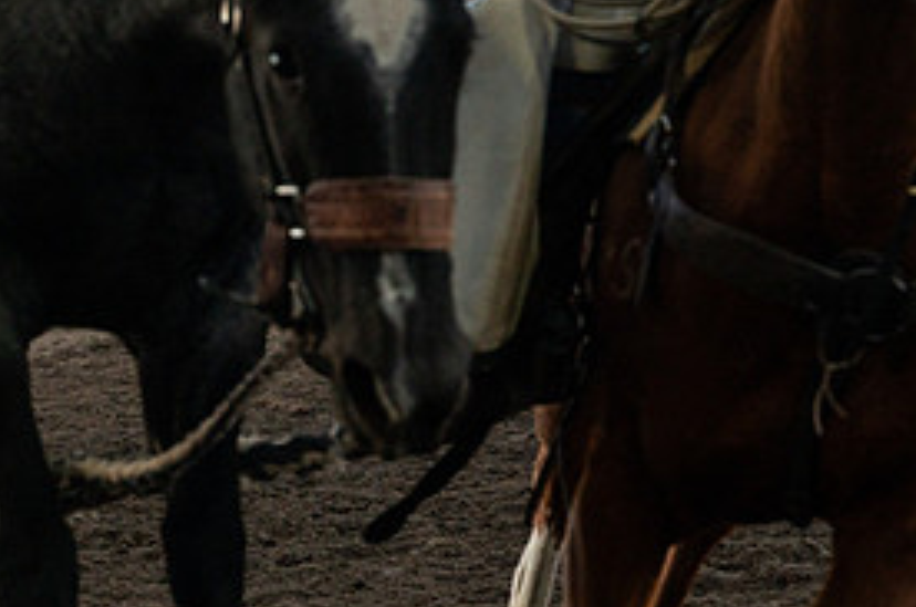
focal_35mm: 150
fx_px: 3810
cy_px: 441
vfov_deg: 9.1
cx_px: 218
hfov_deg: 13.7
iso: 640
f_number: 5
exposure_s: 1/1250
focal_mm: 70
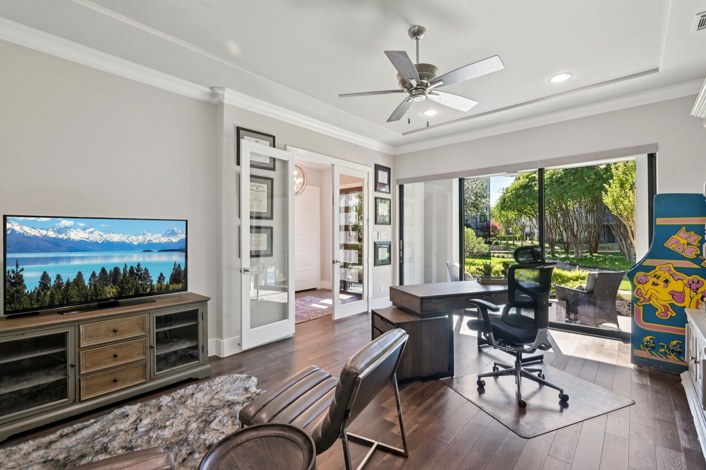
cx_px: 353
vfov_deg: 73.7
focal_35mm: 16
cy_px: 235
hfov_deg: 96.7
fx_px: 314
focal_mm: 16
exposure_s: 1/50
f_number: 8
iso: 400
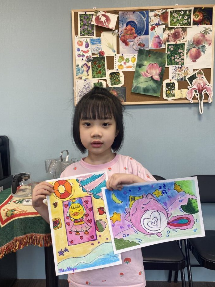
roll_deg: +0.4
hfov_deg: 49.7
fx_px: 232
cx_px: 105
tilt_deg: -8.1
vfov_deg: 63.4
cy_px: 153
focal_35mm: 28
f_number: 1.8
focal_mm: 4.25
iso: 64
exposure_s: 1/100
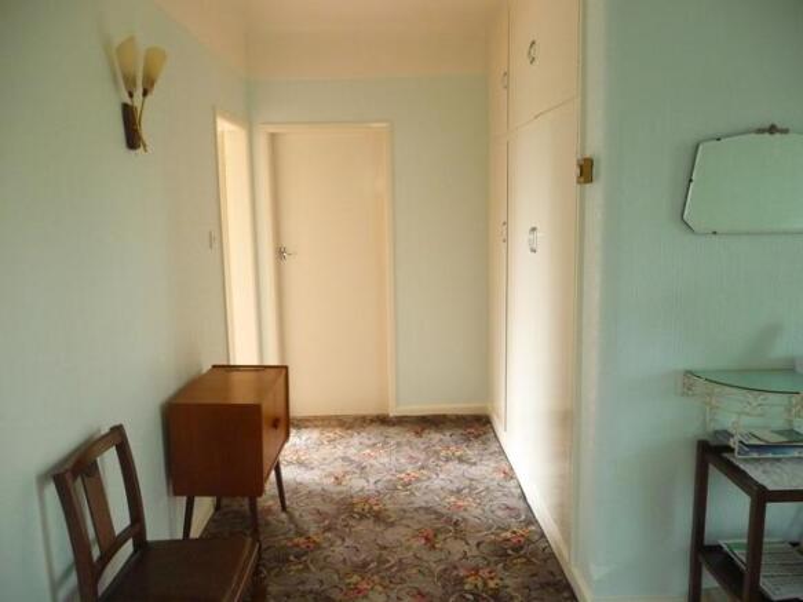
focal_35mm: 28
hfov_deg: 63.5
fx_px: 649
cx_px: 402
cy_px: 301
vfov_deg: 49.7
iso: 400
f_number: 3.3
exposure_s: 1/30
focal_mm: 4.7
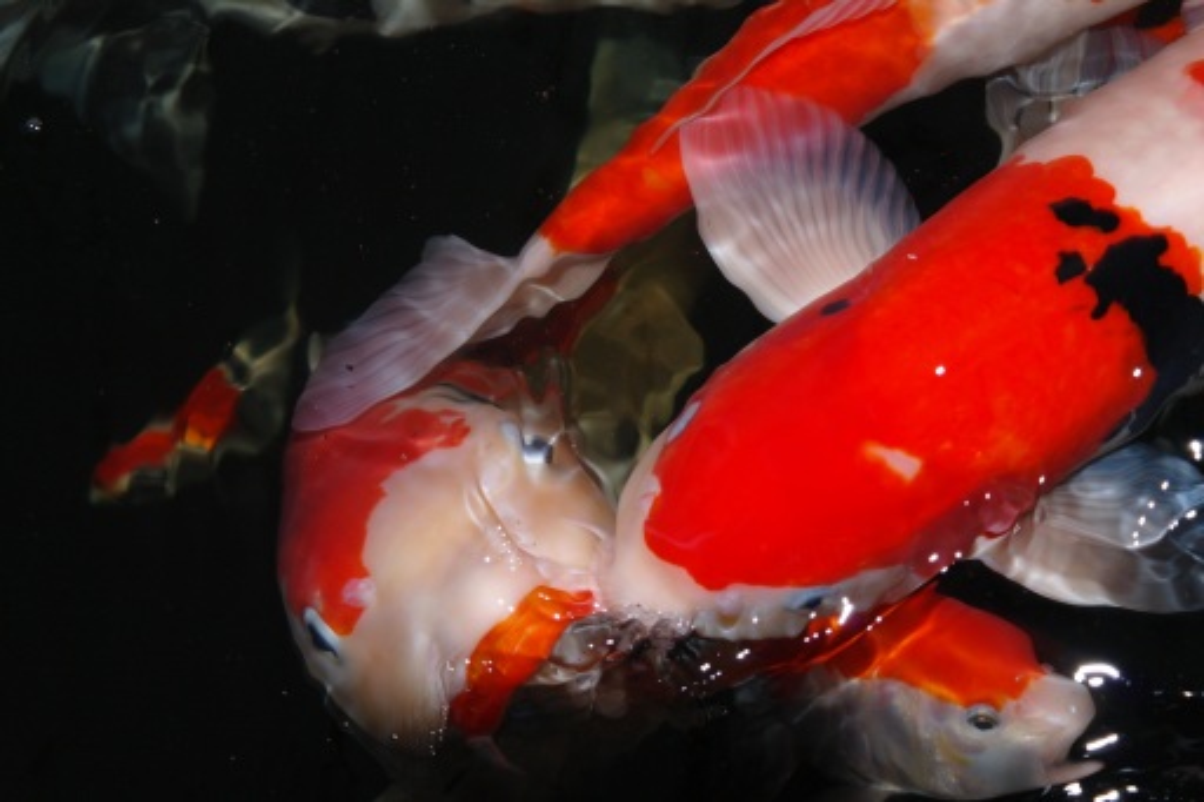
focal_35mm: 61
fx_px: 2039
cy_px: 401
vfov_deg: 22.2
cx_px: 602
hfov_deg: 32.9
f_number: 5
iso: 400
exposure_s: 1/45
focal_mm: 40
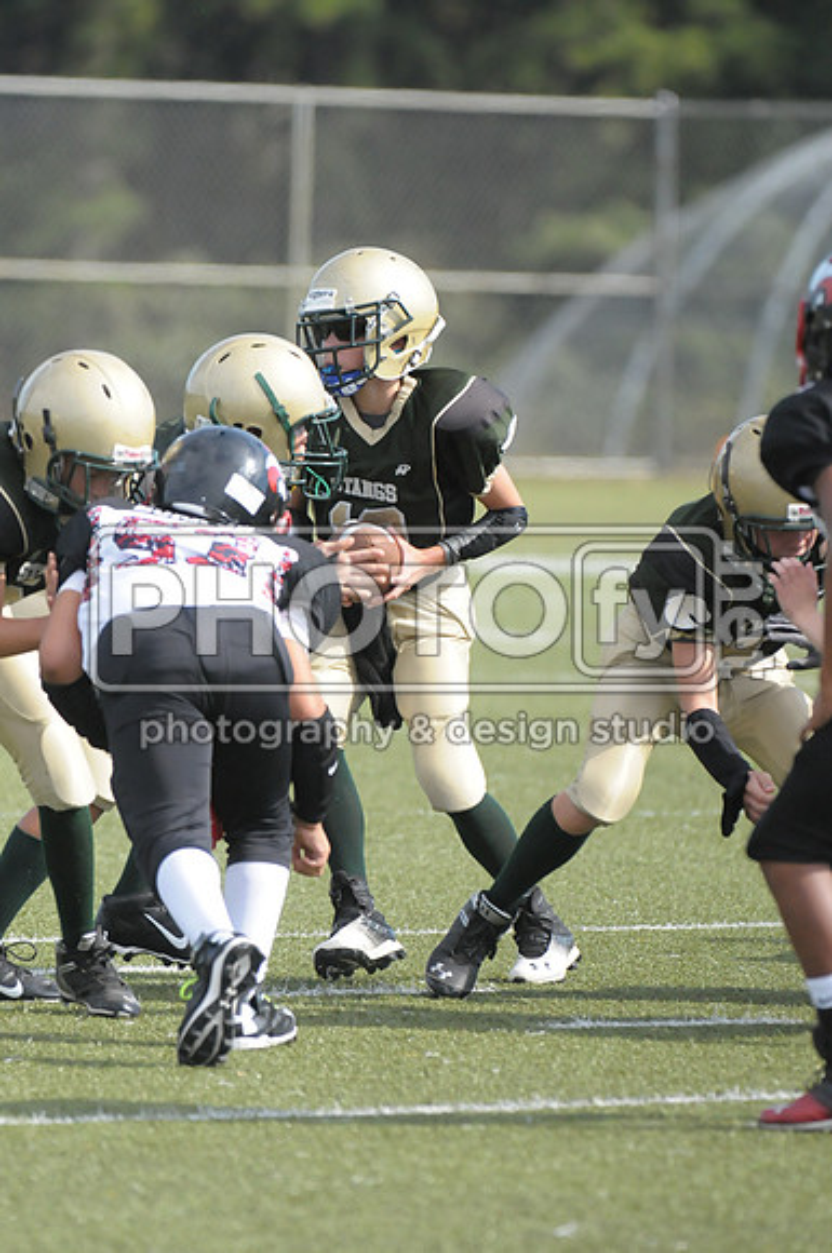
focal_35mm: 420
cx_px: 416
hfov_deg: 3.3
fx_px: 14603
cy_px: 626
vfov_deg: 4.9
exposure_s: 1/5000
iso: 1600
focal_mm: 280
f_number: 4
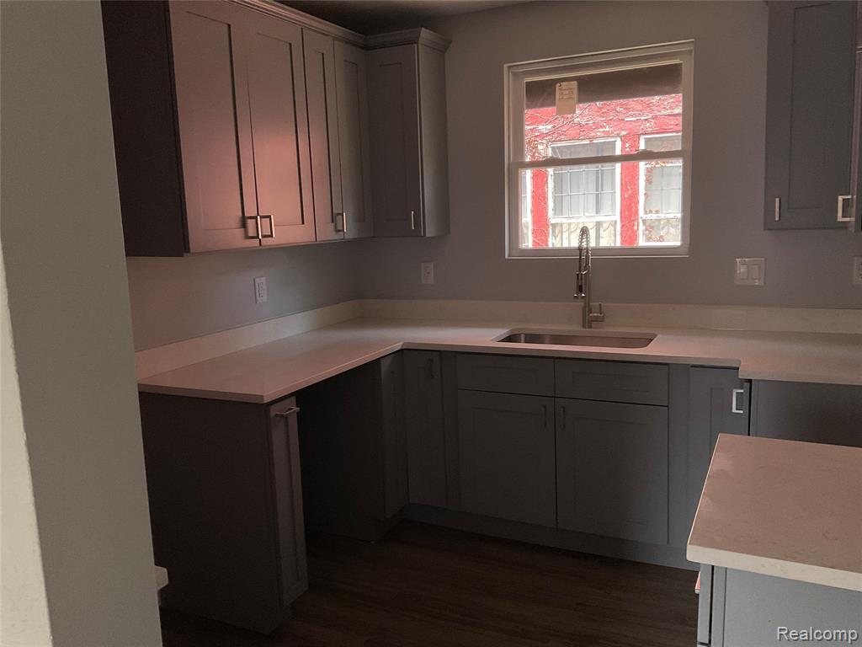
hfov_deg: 61.7
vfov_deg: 48.2
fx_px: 722
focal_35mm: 29
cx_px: 431
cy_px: 324
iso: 64
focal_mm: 3
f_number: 1.8
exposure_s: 1/122
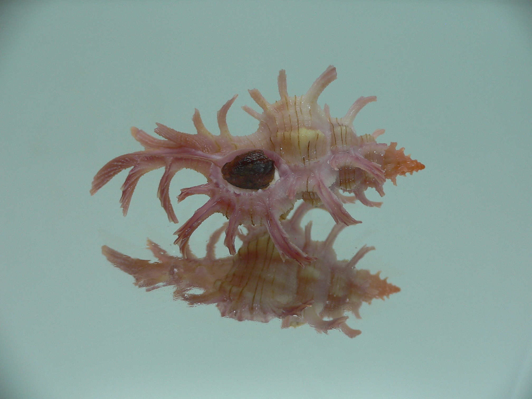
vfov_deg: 40.7
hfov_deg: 52.6
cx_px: 266
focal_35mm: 35
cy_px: 200
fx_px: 538
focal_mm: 4.6
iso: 80
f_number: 2.8
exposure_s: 1/60
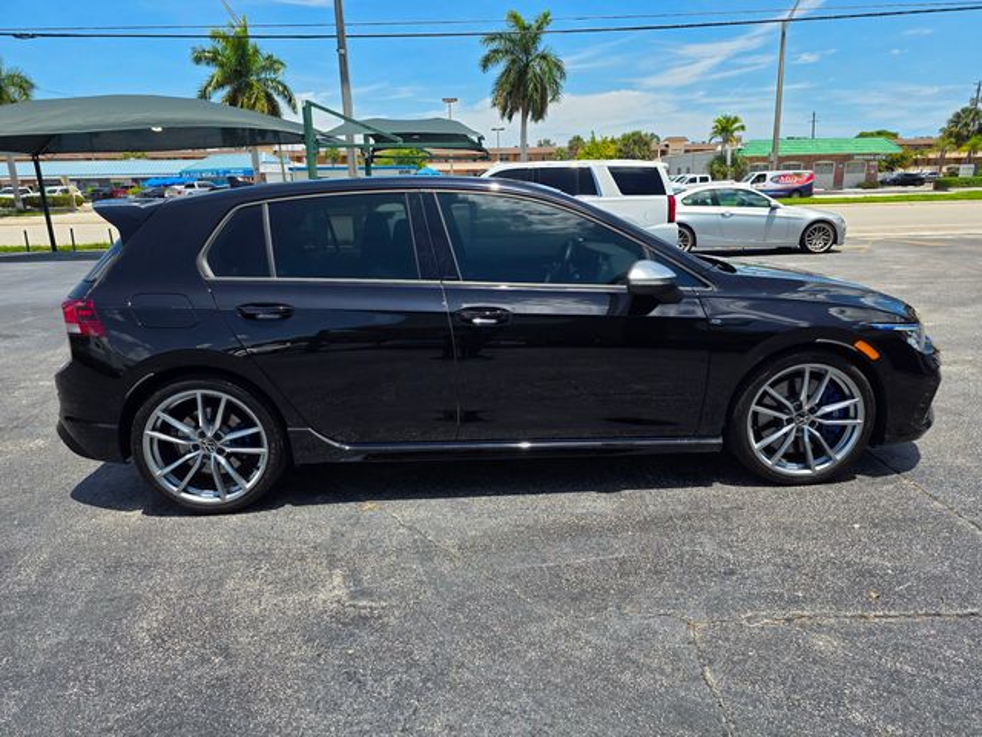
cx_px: 491
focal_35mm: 23
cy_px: 368
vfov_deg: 58.9
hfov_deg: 73.9
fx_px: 652
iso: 80
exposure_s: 1/4145
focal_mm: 6.3
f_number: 1.7
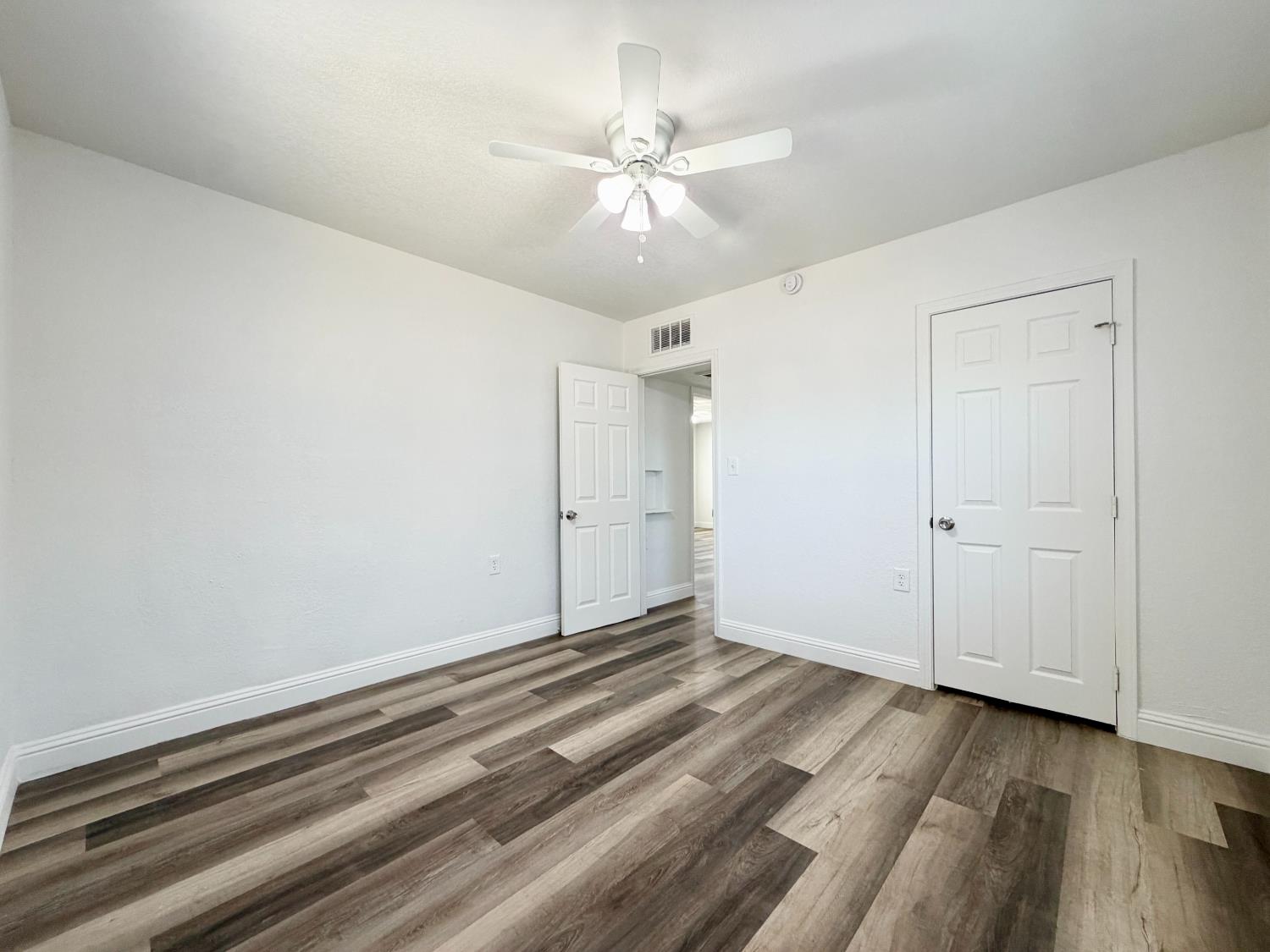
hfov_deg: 102.1
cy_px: 476
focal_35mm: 14
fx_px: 514
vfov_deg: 85.7
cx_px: 635
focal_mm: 2.22
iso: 200
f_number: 2.2
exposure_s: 1/120
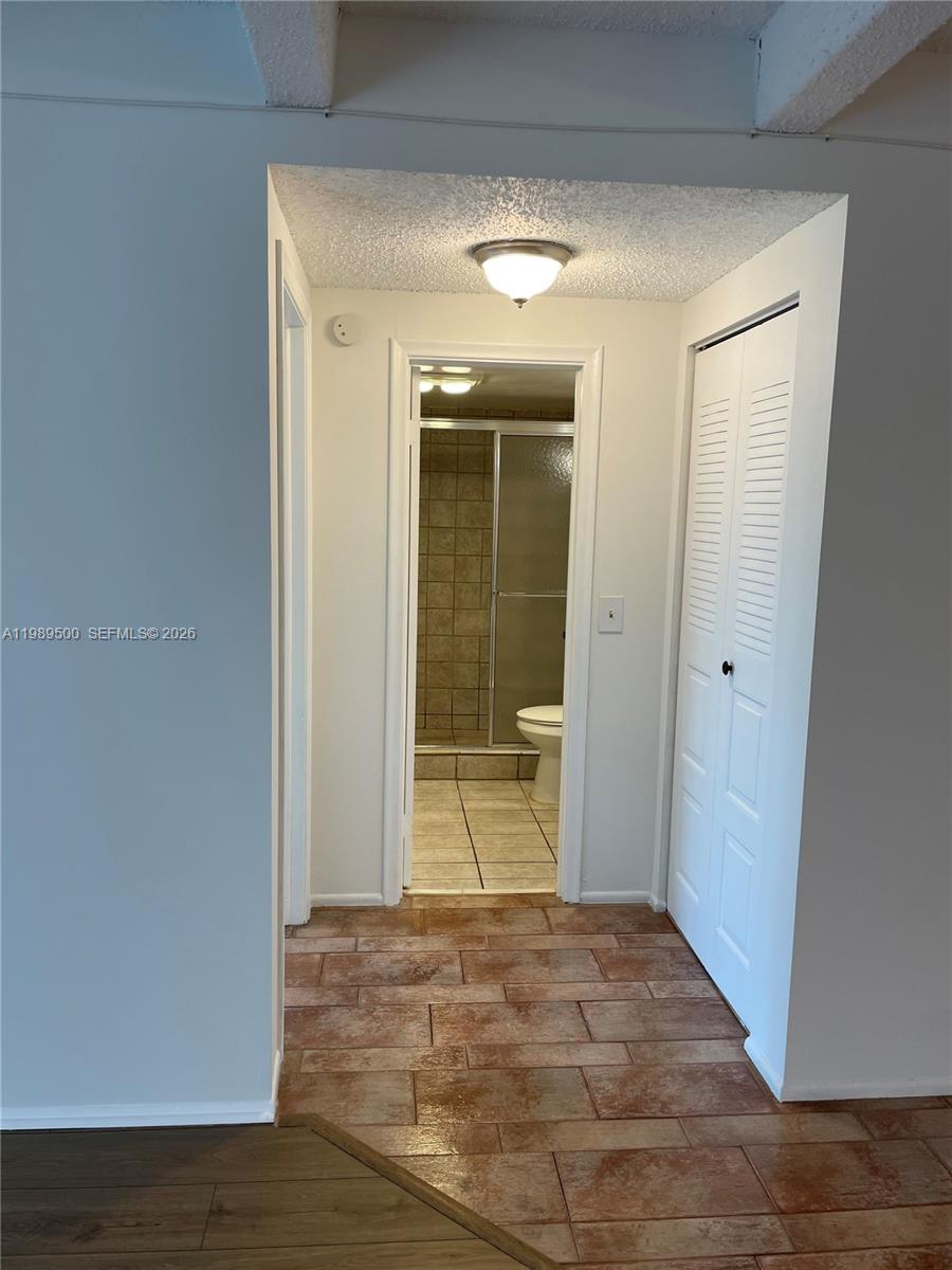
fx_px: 953
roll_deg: -0.9
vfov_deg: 67.3
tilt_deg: -6.2
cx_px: 476
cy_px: 635
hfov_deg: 53.1
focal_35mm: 26
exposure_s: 1/120
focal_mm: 4.2
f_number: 1.6
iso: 50
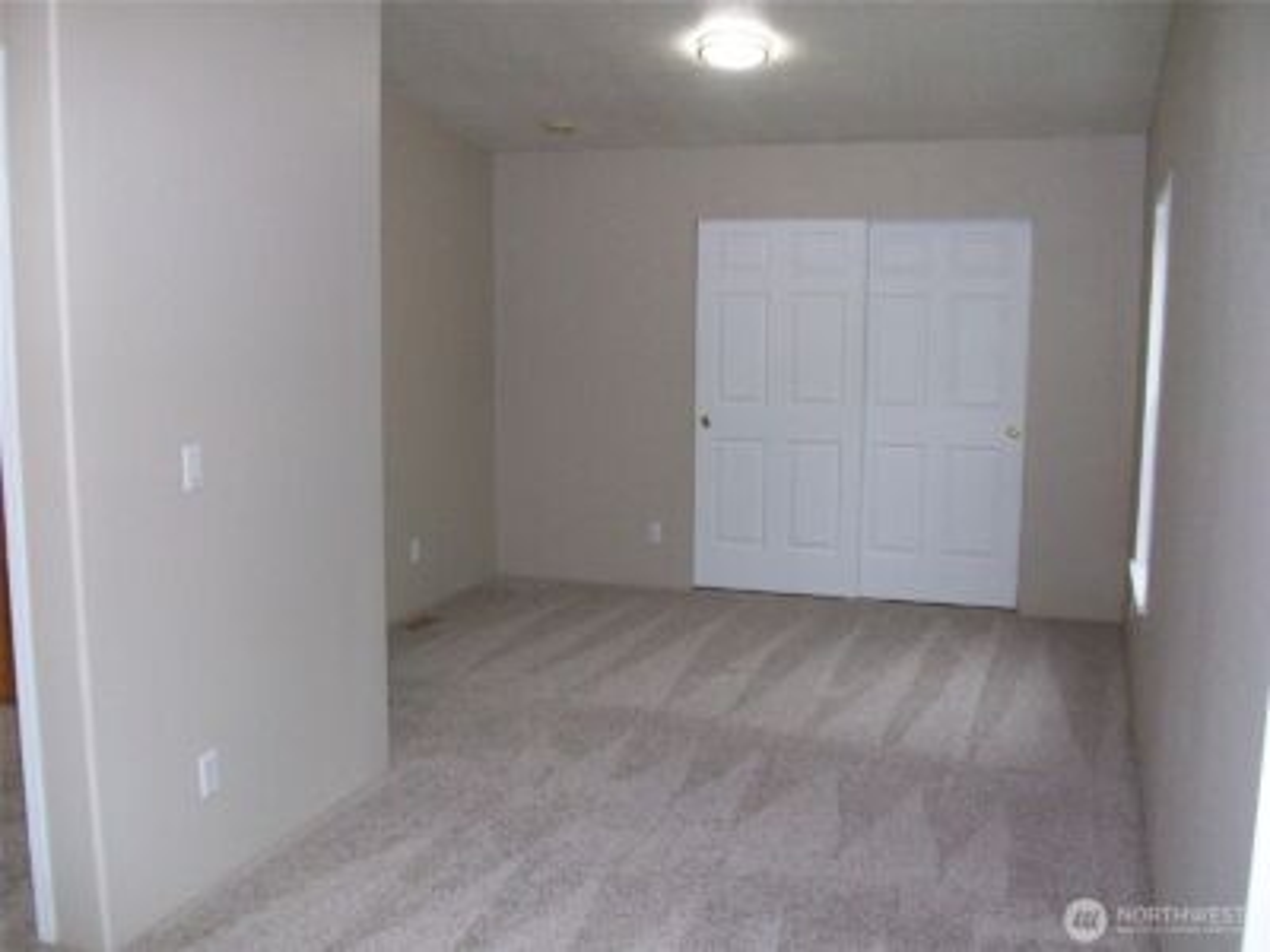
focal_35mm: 34
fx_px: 1247
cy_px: 476
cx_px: 635
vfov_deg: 41.8
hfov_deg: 54.0
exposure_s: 1/60
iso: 200
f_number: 2.8
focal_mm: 5.7
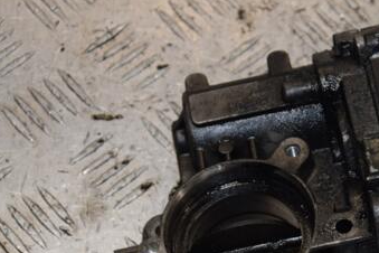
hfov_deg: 14.8
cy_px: 202
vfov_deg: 9.9
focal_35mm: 138
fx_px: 1453
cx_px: 296
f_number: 5.6
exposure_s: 1/200
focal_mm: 52
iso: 800
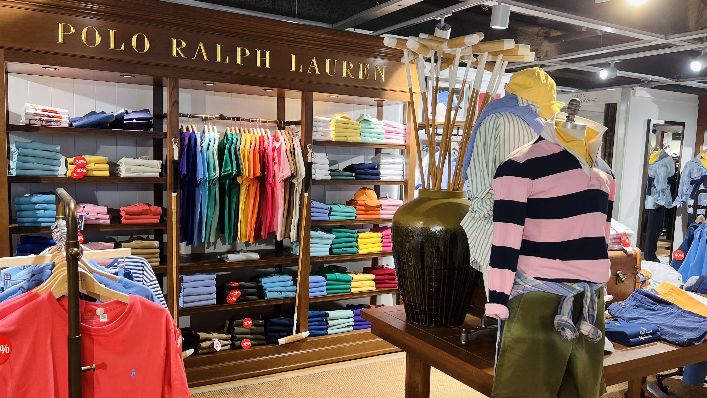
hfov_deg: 66.1
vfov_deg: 40.2
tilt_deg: -5.3
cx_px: 354
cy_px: 207
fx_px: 544
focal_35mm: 29
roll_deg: -1.6
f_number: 1.5
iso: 80
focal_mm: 5.7
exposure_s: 1/100
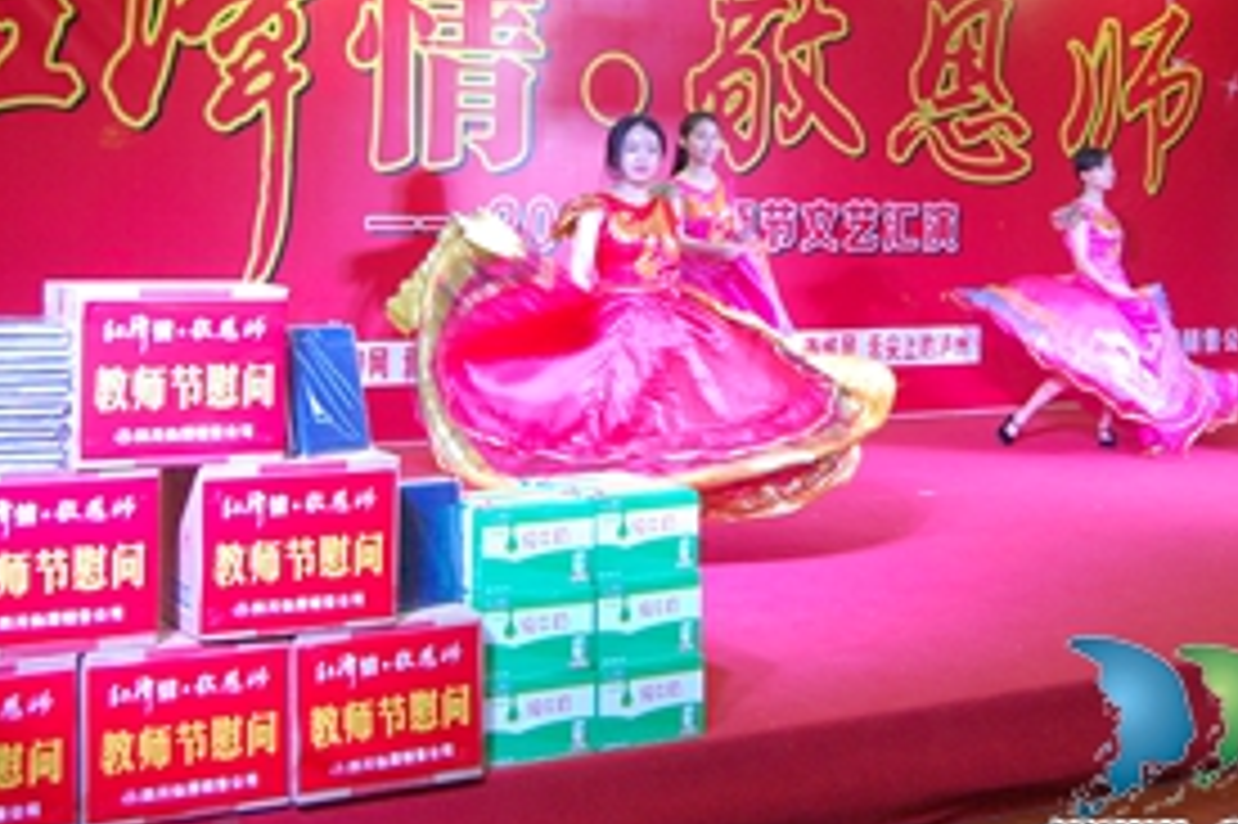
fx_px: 2062
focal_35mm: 60
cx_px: 716
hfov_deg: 33.4
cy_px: 176
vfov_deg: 22.3
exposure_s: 1/80
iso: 1600
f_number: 4.5
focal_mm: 22
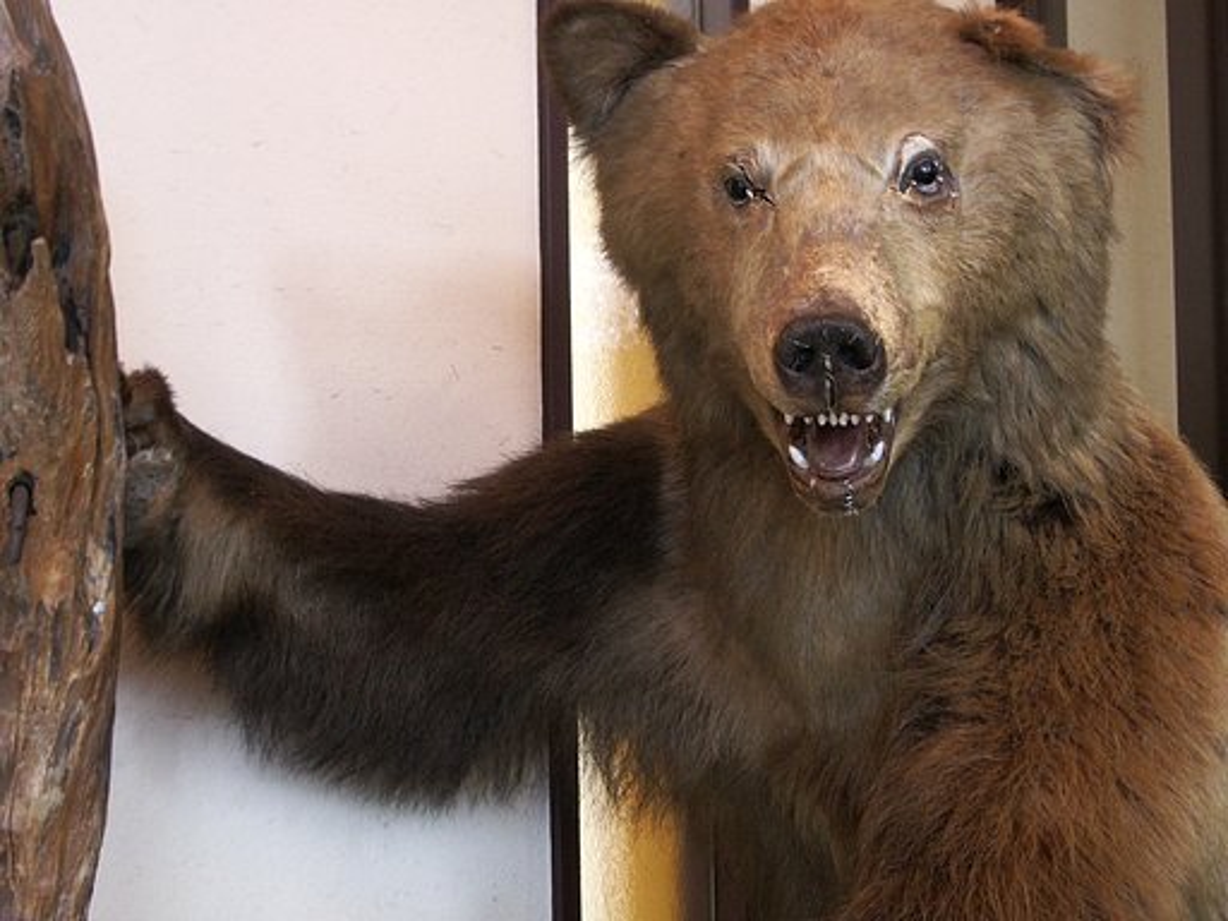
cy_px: 460
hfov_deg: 38.2
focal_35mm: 50
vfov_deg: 29.1
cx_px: 614
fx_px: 1774
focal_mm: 8.2
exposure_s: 1/20
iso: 200
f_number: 3.1
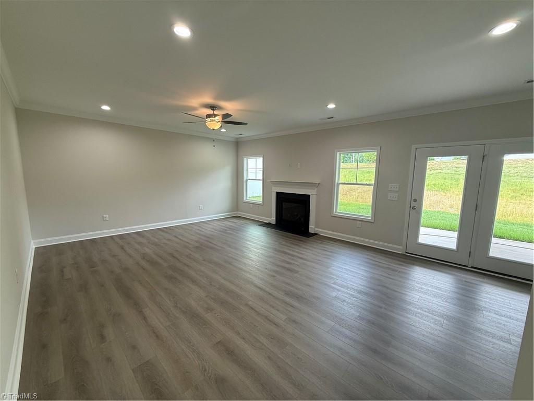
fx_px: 216
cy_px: 200
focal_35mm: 14
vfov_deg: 85.7
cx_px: 267
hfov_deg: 102.1
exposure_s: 1/120
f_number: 2.2
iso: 125
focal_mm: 2.22
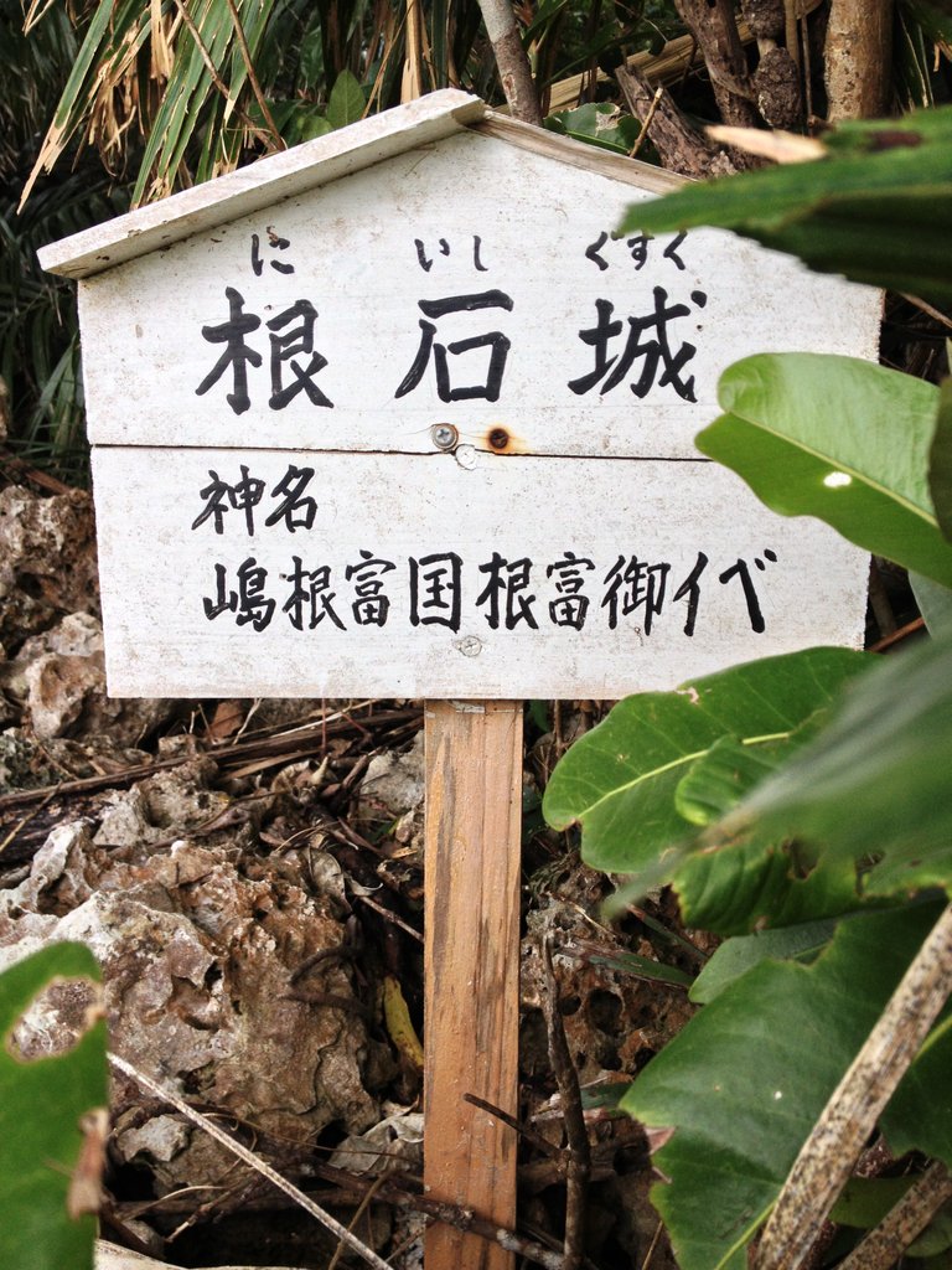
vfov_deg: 52.6
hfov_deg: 40.7
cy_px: 635
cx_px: 476
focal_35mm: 35
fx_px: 1283
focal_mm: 4.28
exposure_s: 1/294
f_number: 2.4
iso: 50
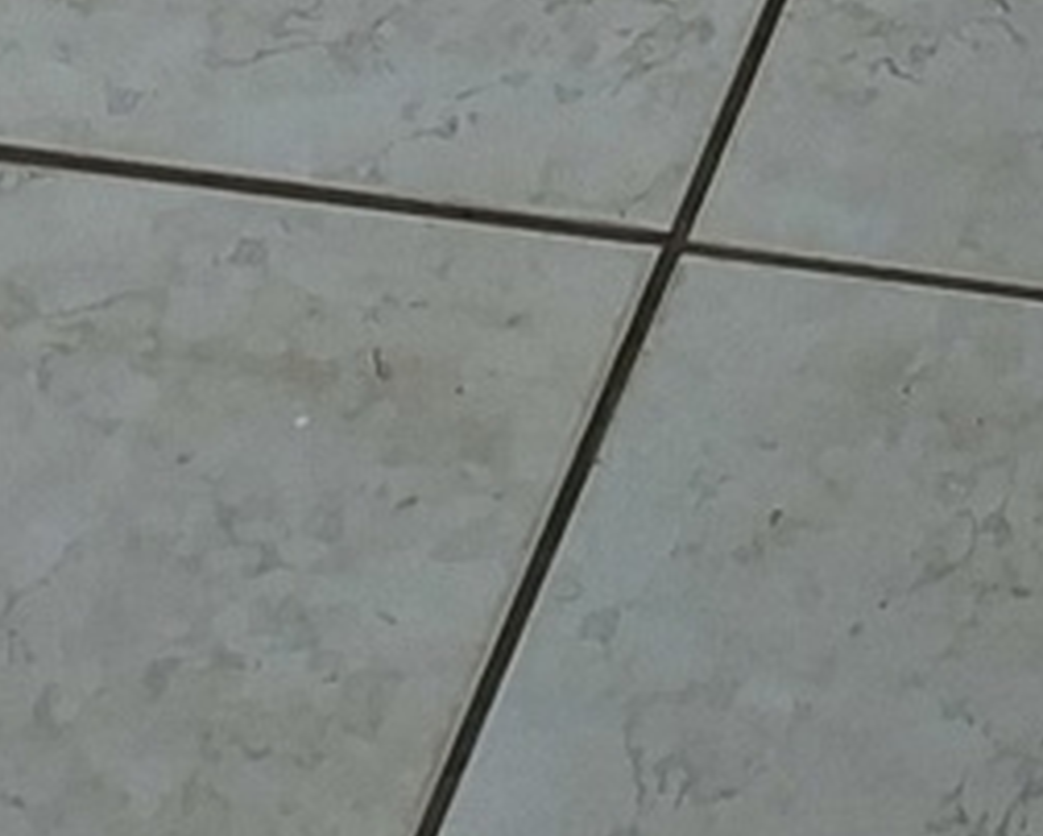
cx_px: 1283
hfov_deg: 11.0
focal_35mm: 171
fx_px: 5283
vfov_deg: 7.7
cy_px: -1767
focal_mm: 5.54
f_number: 1.8
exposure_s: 1/1536
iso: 50
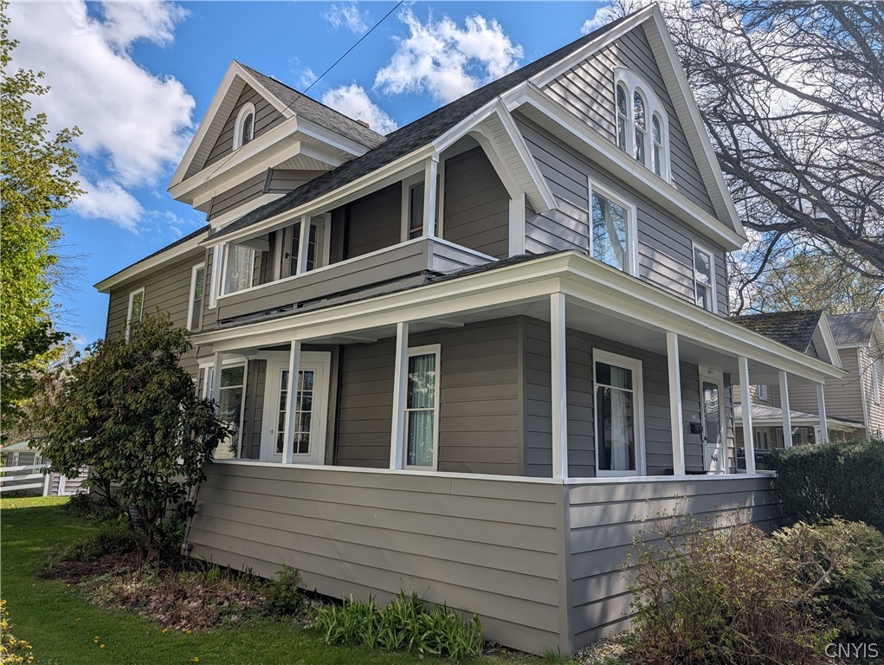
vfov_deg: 56.9
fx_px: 614
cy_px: 332
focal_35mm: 24
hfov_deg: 71.5
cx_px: 442
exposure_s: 1/1678
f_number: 1.68
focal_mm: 6.9
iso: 19
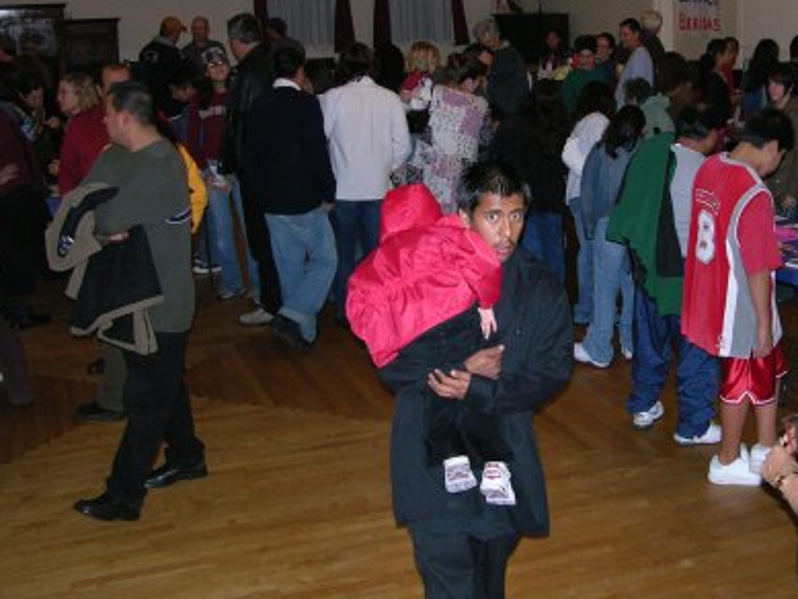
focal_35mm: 50
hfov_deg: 37.7
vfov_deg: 29.0
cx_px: 546
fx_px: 1153
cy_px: 218
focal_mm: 8.9
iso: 200
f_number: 2.8
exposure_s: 1/60.1
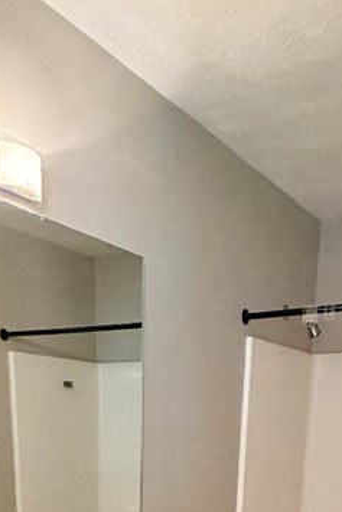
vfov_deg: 35.7
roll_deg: -1.2
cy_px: 622
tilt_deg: -18.9
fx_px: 598
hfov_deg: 31.9
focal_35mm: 42
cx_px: 156
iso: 640
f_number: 2.2
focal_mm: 2.22
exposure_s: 1/60
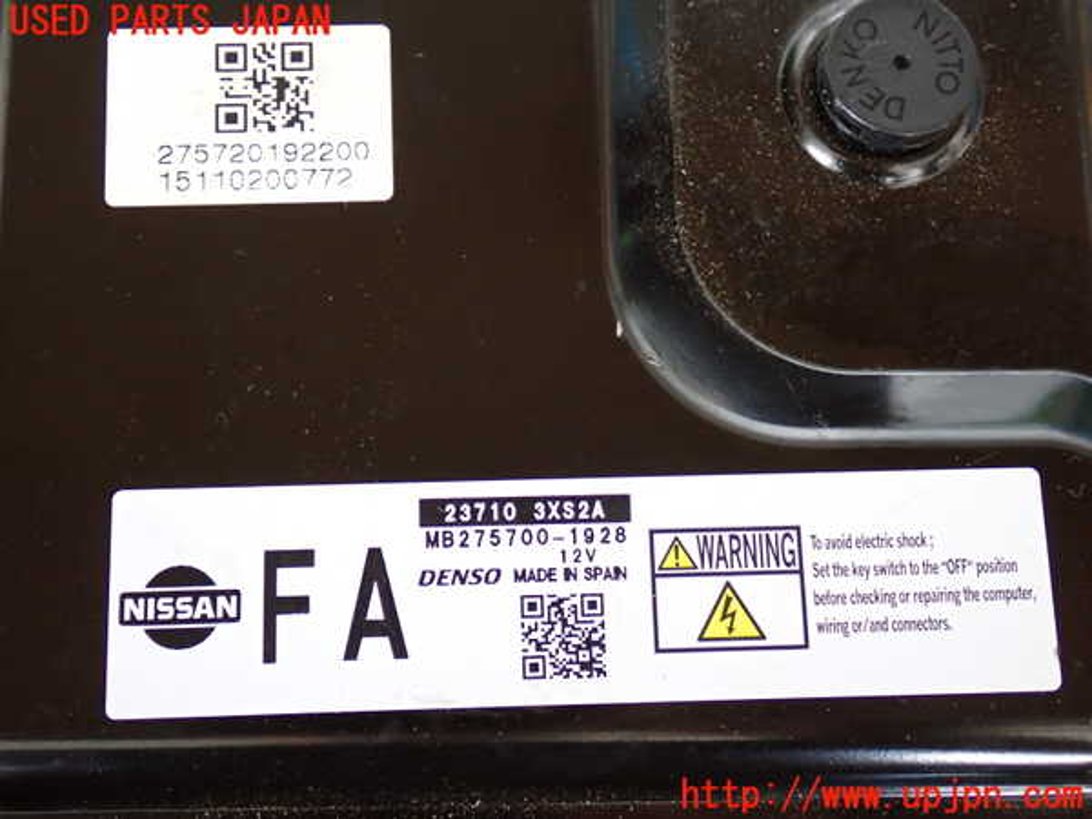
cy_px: 410
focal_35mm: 47
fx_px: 1483
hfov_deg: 40.4
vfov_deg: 30.9
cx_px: 546
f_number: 3.1
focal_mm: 8.4
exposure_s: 1/50
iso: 640
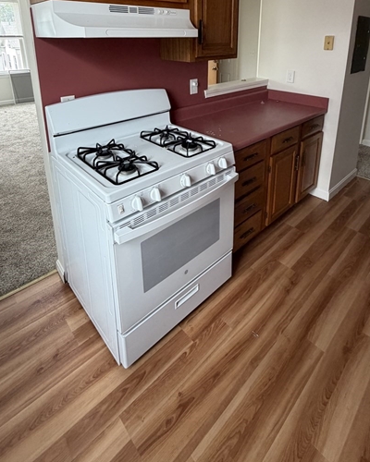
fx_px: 287
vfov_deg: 71.8
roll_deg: -0.3
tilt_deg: -14.5
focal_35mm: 21
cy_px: 111
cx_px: 198
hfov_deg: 65.5
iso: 250
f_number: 2.2
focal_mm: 2.22
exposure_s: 1/121
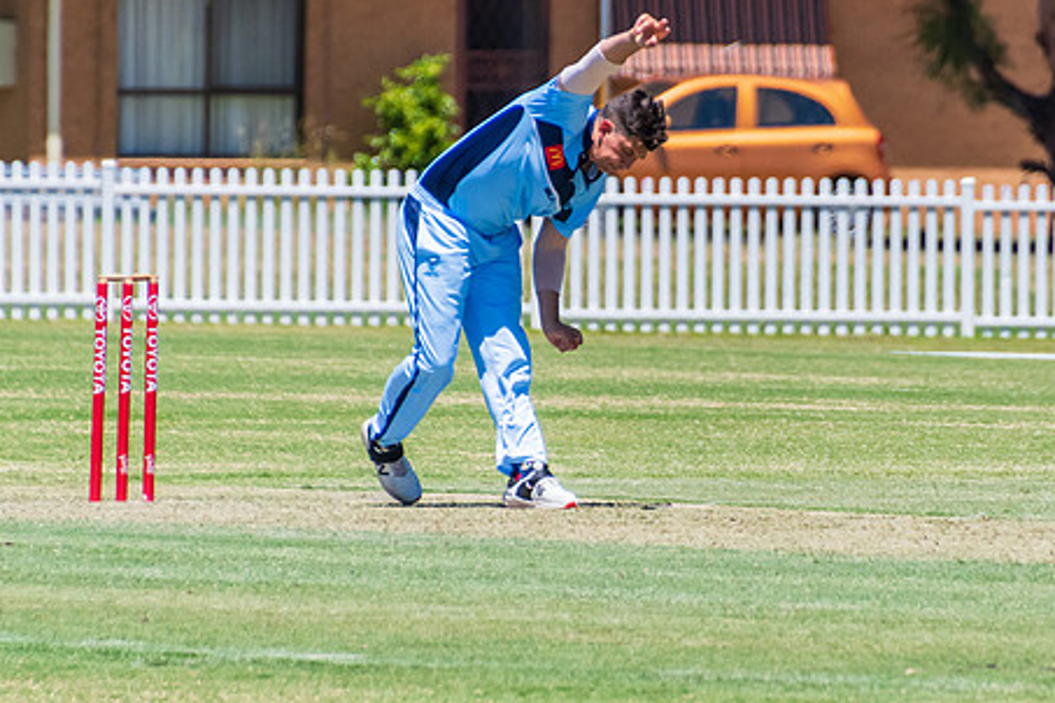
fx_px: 30593
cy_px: 305
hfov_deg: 2.0
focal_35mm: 1044
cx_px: 691
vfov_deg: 1.3
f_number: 6.3
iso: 400
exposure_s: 1/2500
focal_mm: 400
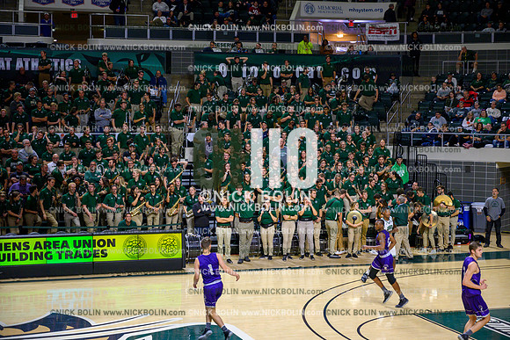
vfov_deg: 19.5
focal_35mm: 70
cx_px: 255
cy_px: 170
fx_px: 992
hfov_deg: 28.8
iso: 3200
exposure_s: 1/500
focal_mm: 70
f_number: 4.5
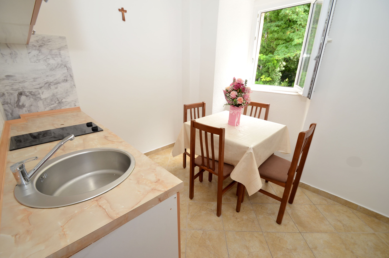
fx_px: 162
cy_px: 129
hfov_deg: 100.5
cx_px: 194
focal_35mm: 15
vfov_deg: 77.1
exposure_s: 1/60
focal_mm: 10
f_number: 4
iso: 250
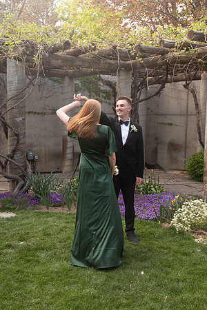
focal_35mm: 46
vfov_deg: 42.7
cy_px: 155
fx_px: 397
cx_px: 104
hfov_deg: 29.2
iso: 500
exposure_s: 1/125
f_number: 5.6
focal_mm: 46
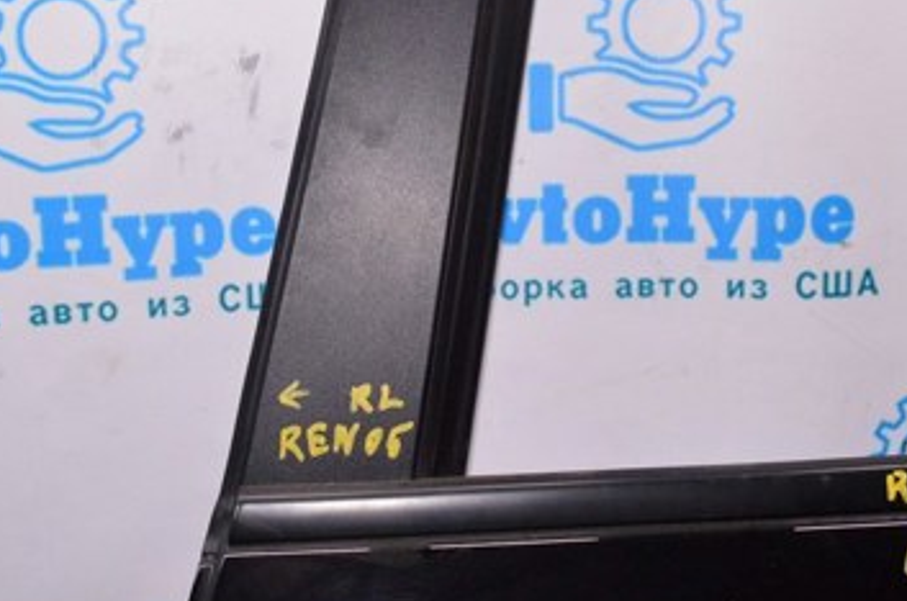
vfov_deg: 26.8
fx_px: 1232
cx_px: 475
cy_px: 107
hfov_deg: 40.4
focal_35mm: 49
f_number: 8
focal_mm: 18
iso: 1600
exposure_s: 1/200
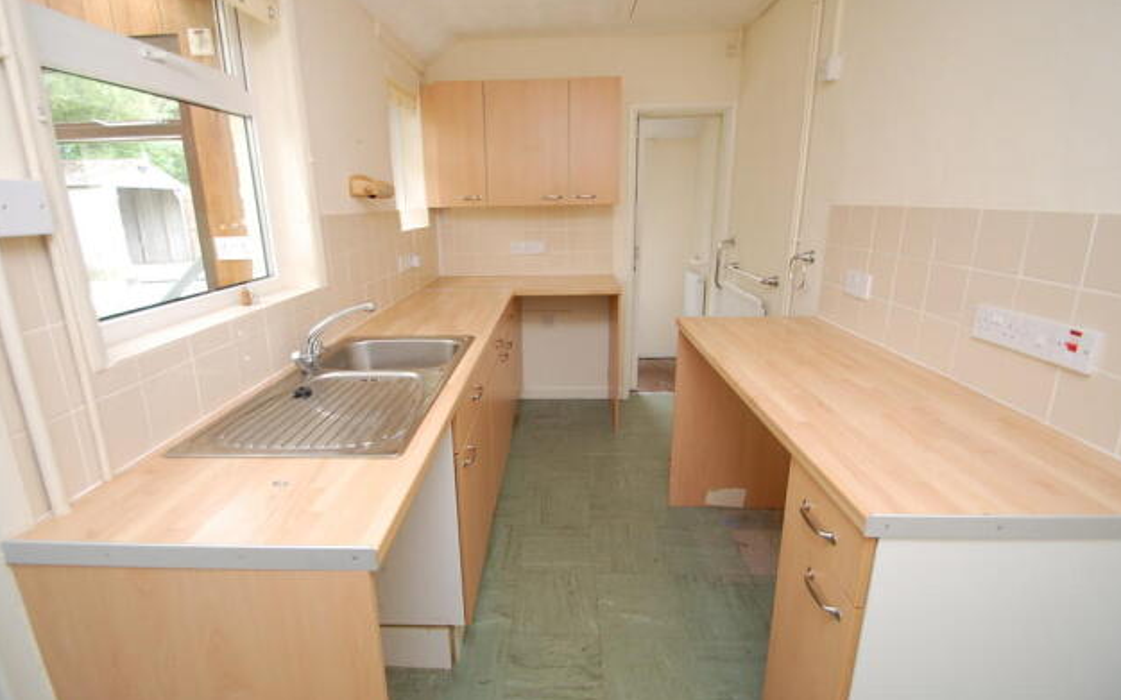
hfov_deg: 97.8
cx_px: 553
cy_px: 328
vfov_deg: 71.2
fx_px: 489
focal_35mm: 16
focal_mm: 10
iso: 400
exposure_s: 1/60
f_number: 4
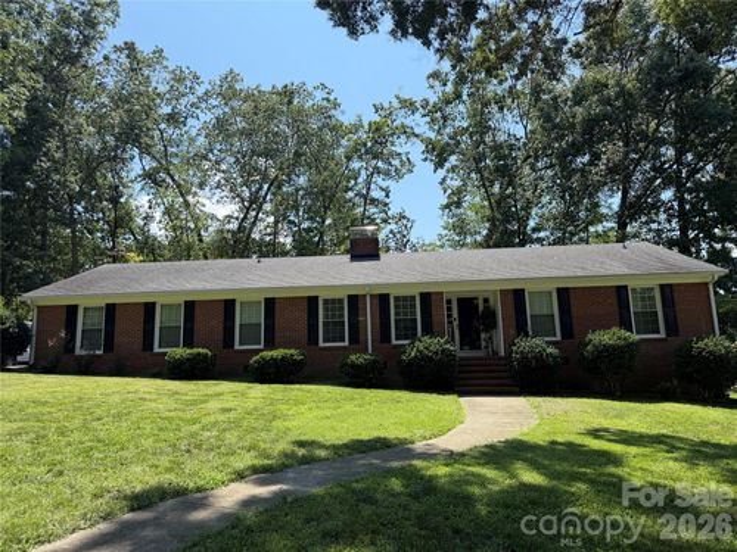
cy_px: 276
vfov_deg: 56.8
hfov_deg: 71.6
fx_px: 511
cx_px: 368
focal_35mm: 24
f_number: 1.78
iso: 100
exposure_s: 1/2703
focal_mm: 6.76
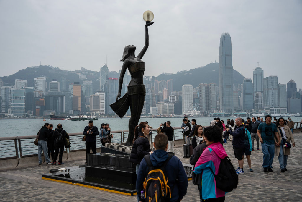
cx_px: 151
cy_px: 101
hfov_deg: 50.7
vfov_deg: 35.1
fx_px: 319
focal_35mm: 38
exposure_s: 1/1250
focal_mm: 38
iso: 100
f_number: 5.6
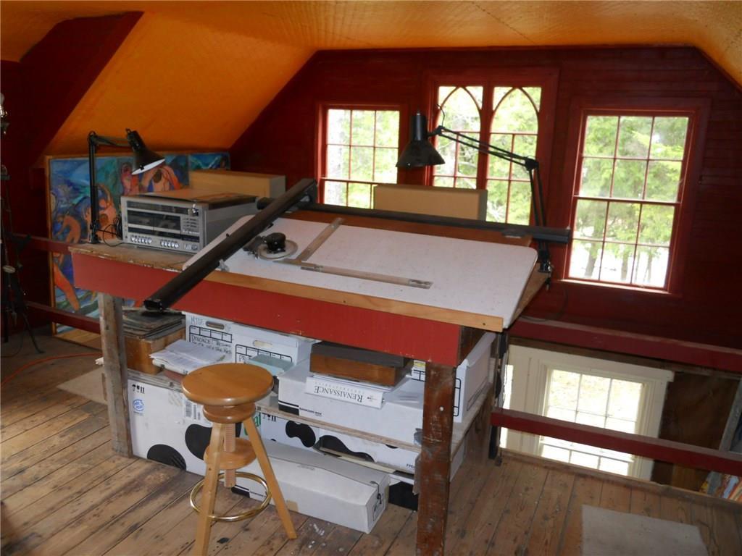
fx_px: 600
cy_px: 278
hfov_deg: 63.4
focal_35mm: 28
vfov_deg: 49.7
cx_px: 371
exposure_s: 1/25
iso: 160
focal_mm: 5
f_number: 2.7
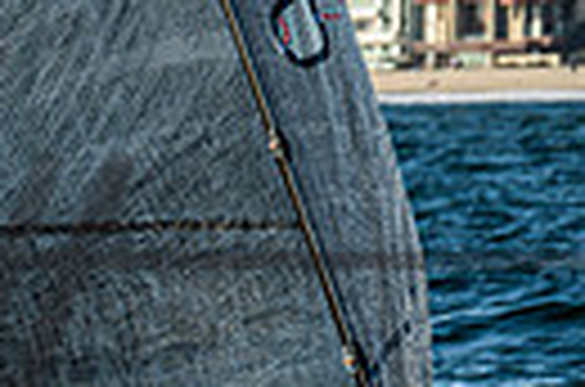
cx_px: -513
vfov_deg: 1.9
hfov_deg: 2.8
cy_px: 367
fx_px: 11931
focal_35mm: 736
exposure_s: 1/800
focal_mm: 150
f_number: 6.3
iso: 100
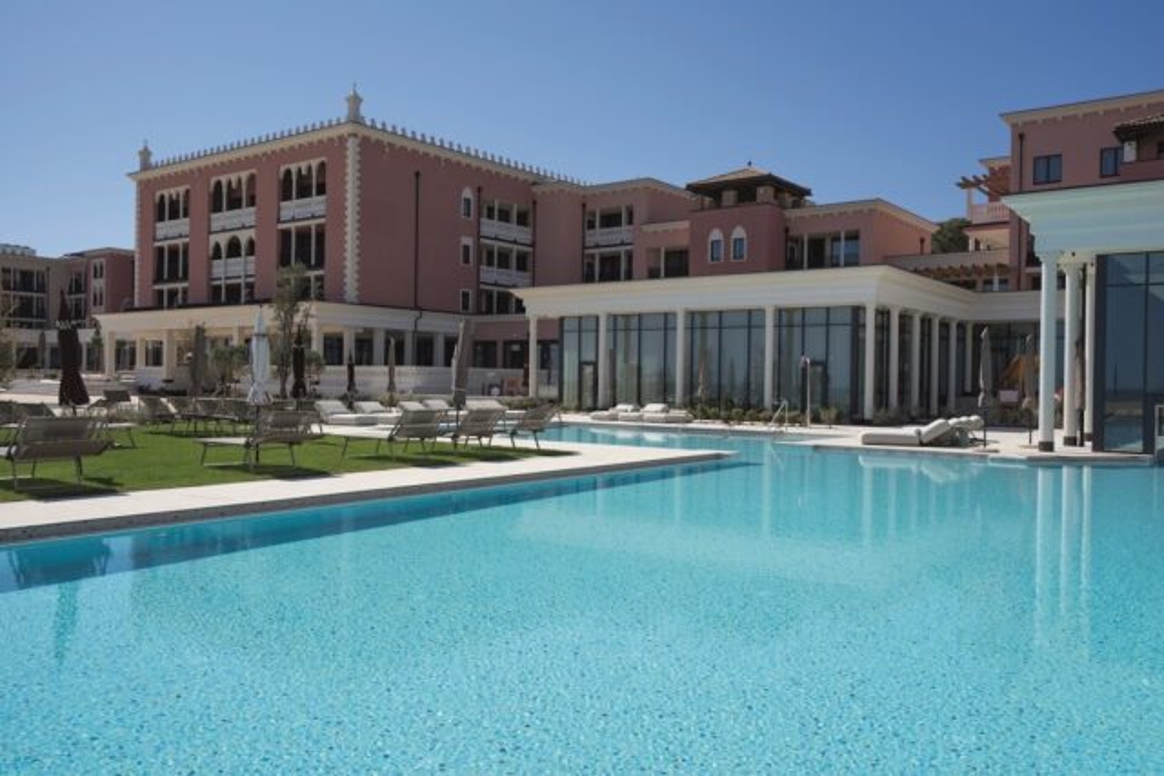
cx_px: 582
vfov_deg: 45.0
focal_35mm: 29
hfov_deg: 63.6
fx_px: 938
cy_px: 388
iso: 100
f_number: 10
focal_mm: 29
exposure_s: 1/320
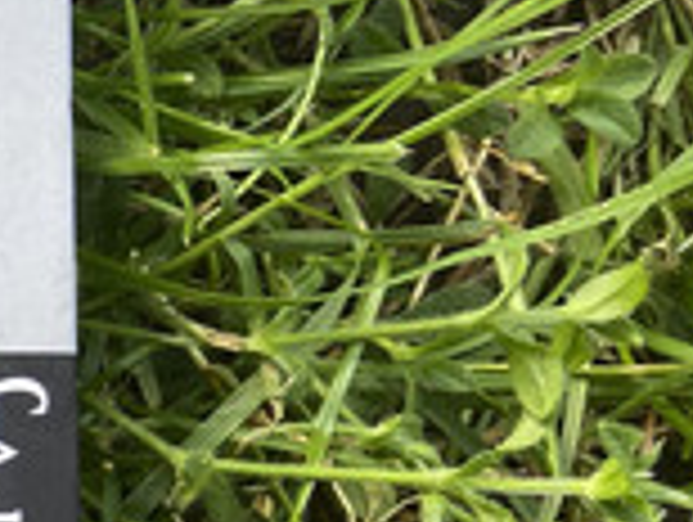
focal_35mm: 108
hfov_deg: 14.9
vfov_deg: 13.3
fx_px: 2165
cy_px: 652
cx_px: -680
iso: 32
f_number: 1.8
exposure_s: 1/131
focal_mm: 4.25
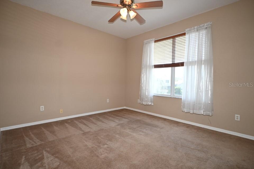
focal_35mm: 18
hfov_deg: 90.0
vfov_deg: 67.4
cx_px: 127
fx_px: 127
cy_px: 84
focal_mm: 12
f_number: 4
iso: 280
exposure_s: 1/60
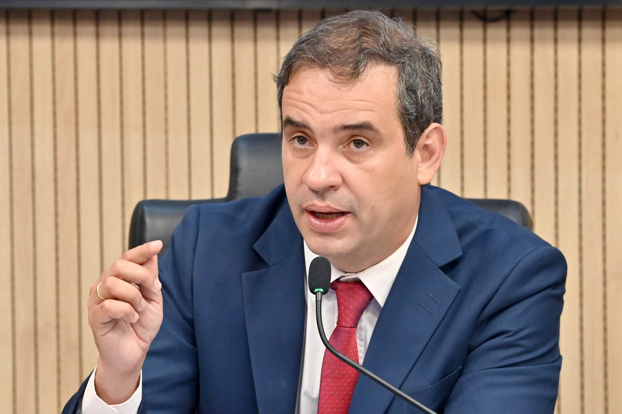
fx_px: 2503
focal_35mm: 145
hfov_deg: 14.2
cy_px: 207
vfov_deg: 9.4
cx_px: 311
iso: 3200
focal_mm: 145
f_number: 5
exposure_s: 1/250
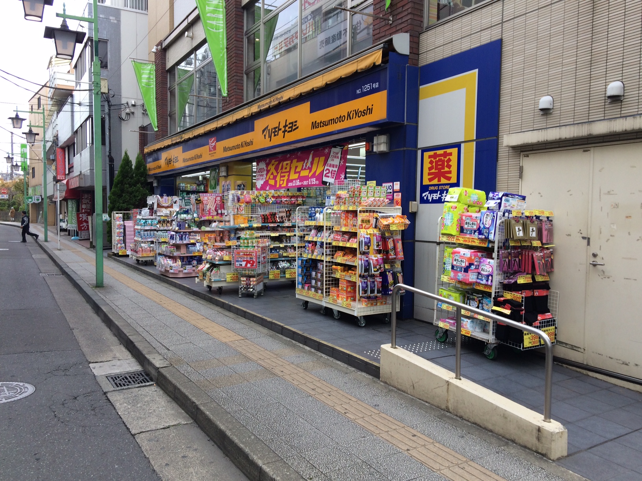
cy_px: 240
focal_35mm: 29
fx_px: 538
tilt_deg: -4.4
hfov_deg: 61.7
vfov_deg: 48.2
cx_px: 321
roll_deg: -0.3
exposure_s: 1/167
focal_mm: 4.15
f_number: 2.2
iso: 32
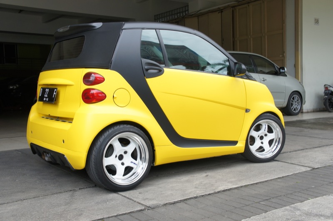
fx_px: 388
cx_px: 166
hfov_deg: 46.5
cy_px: 110
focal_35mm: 42
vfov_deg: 31.8
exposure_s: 1/125
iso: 200
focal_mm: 28
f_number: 6.3
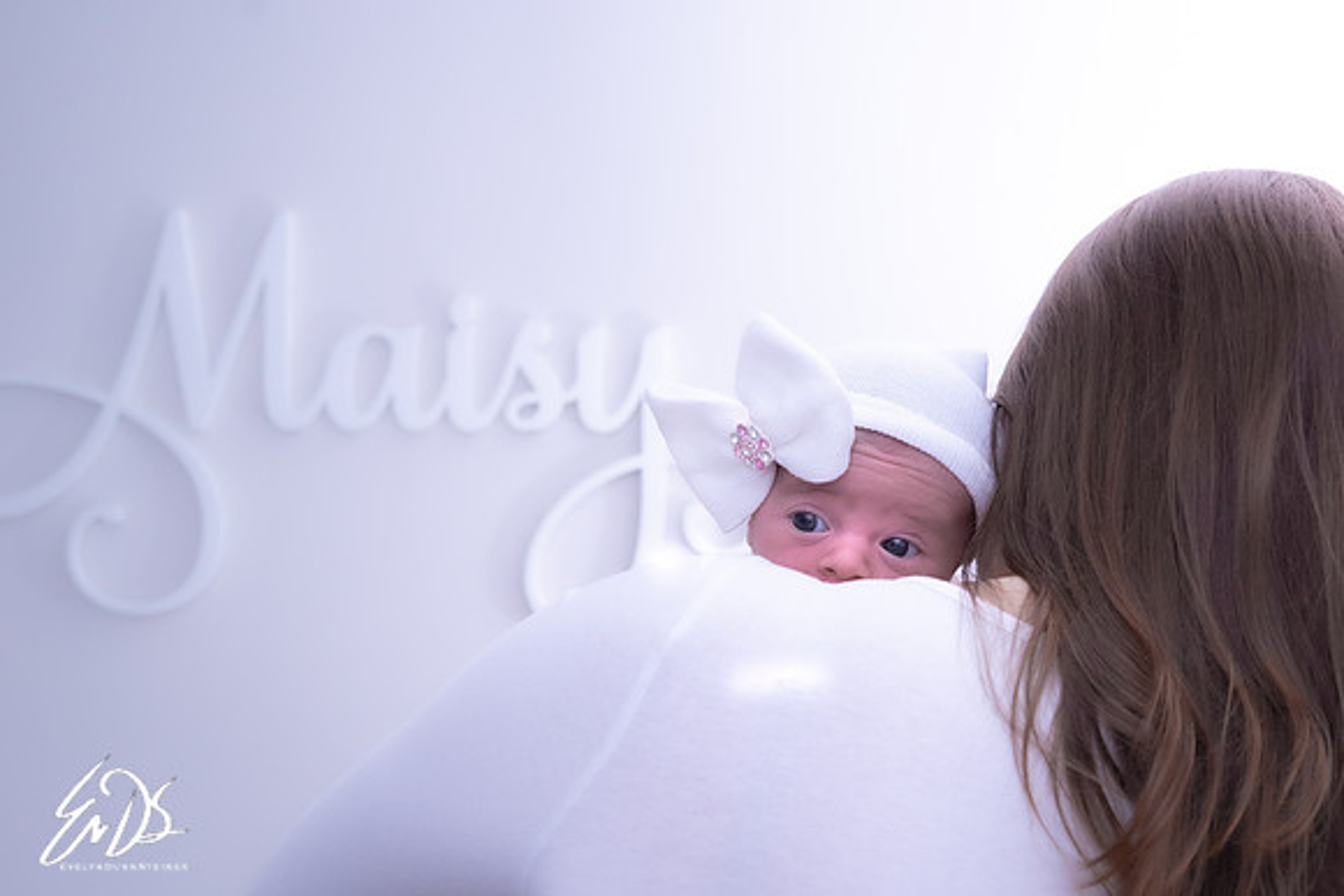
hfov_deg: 31.0
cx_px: 863
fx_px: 2406
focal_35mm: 64
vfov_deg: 21.1
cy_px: 571
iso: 1600
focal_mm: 50
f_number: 5.6
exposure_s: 1/125
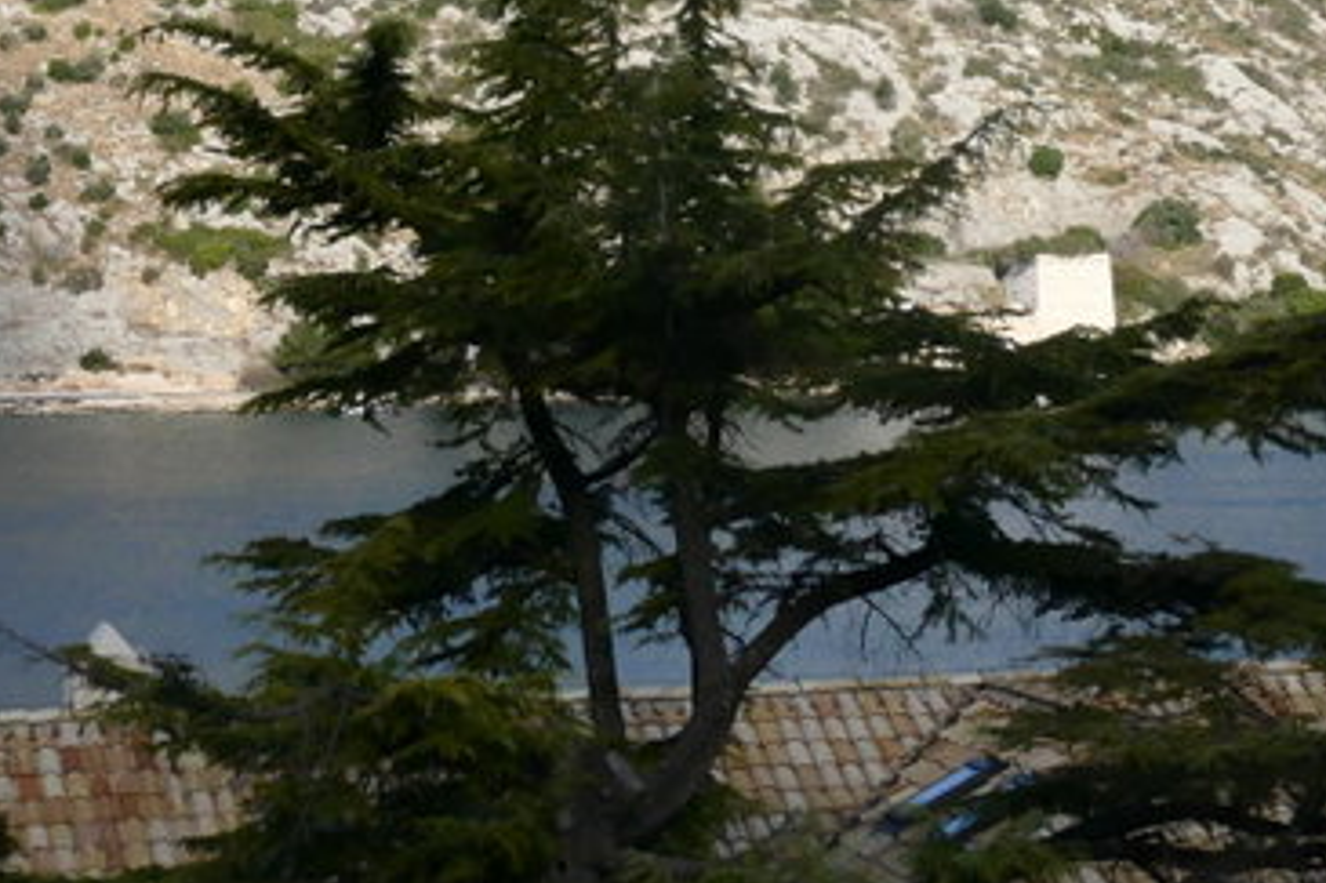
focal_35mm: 115
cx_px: 134
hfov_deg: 17.5
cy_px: -11
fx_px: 4234
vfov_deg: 11.8
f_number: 3.1
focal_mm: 12.64
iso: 800
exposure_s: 1/10000
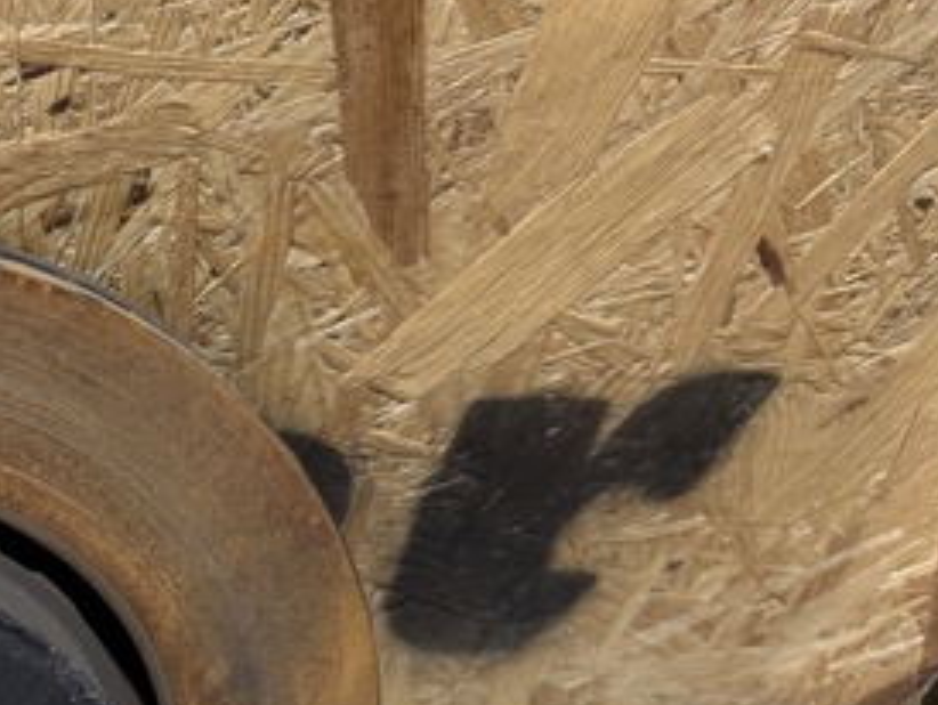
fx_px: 1519
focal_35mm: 56
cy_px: 592
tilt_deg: -49.3
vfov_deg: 25.6
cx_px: -116
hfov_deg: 30.4
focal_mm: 6.76
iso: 200
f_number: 1.78
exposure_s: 1/50
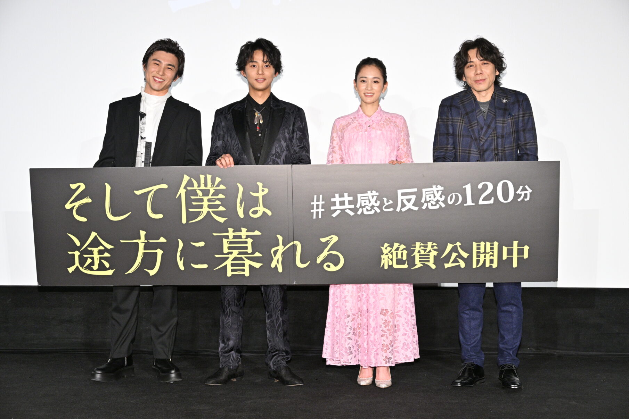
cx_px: 314
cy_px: 210
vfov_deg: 25.1
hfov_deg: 36.9
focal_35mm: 54
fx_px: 944
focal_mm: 54
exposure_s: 1/200
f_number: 5.6
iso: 3200
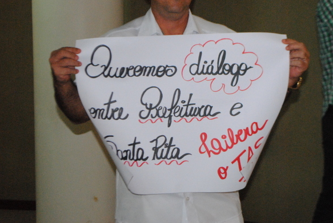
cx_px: 227
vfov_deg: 12.8
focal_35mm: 107
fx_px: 992
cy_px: 75
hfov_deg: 19.0
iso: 1600
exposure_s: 1/30
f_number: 5.6
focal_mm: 52
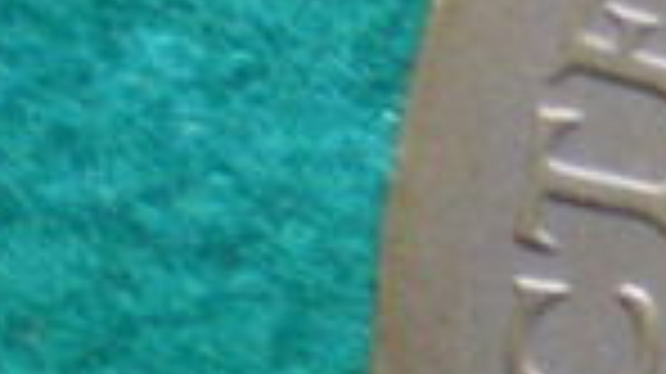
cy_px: 239
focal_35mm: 280
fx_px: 4941
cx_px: 1539
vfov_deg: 4.3
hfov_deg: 7.3
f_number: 3.1
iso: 320
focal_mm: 6.3
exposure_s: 1/50
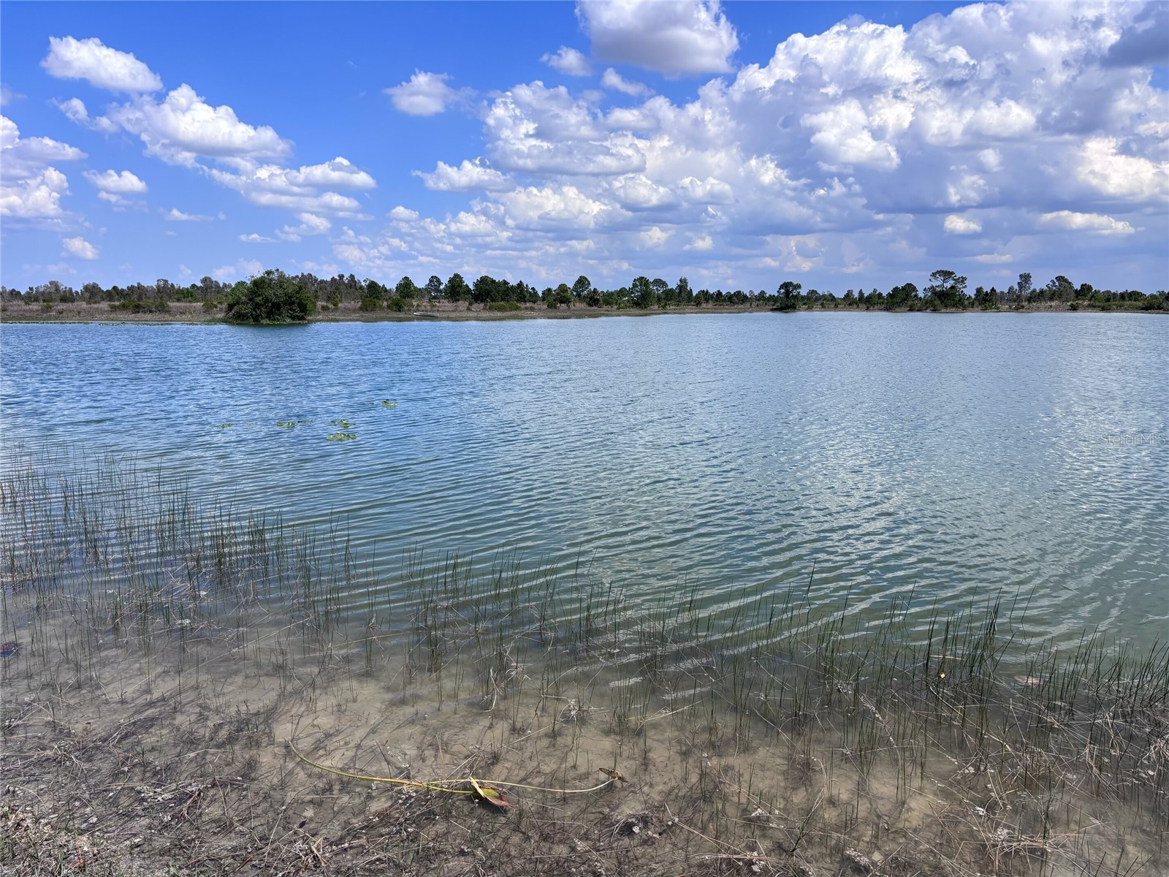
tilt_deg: -8.6
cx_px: 584
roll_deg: -0.7
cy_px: 438
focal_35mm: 26
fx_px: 878
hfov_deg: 67.3
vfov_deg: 53.1
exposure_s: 1/4854
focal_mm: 5.96
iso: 50
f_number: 1.6
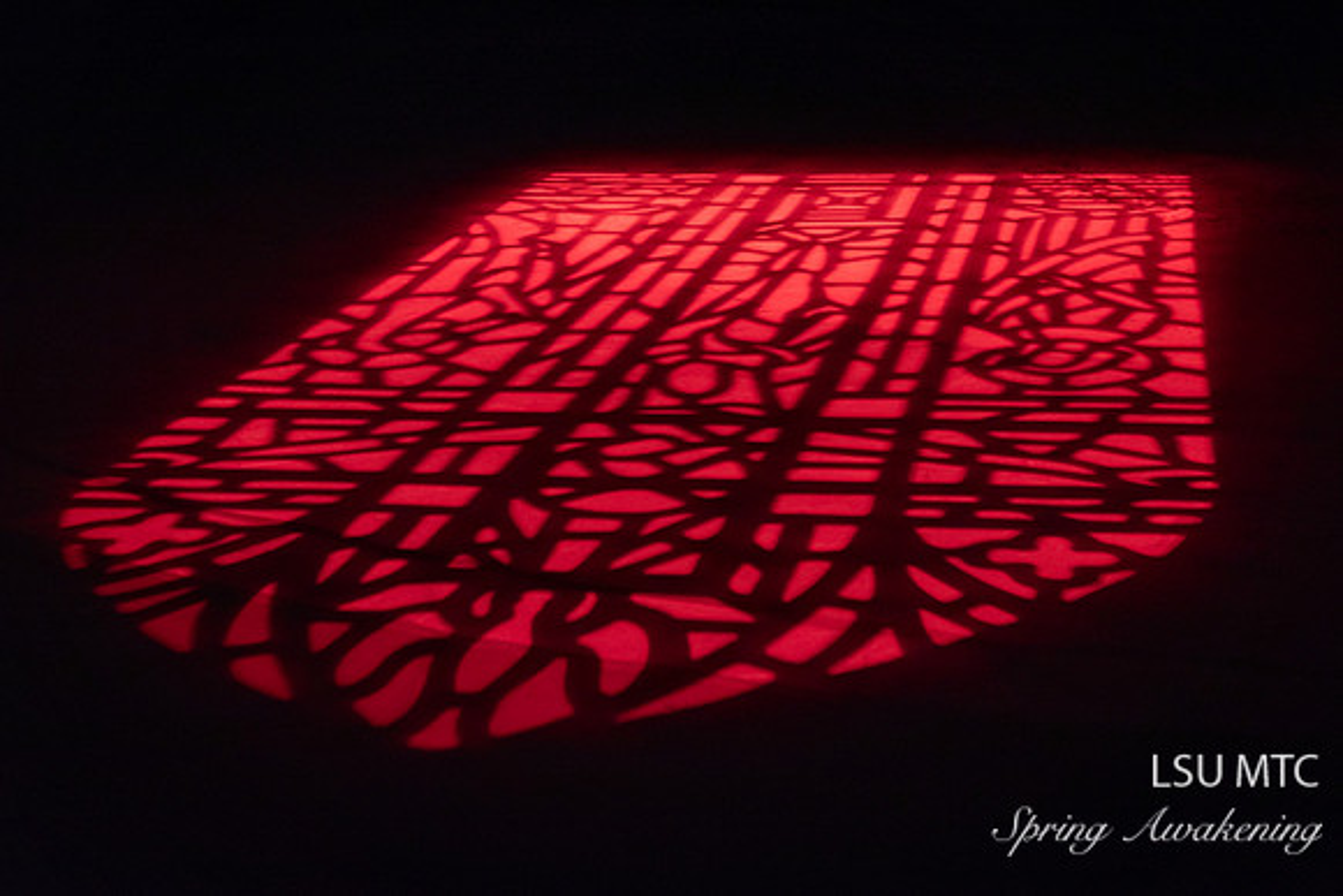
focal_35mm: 85
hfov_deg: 23.9
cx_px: 748
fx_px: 3176
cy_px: 383
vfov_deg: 16.1
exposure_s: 1/60
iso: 400
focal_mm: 70
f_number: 2.8
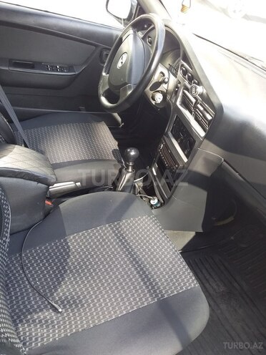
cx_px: 133
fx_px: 318
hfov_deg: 45.4
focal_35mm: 31
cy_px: 178
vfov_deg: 58.4
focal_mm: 3.3
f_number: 2.2
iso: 50
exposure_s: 1/100
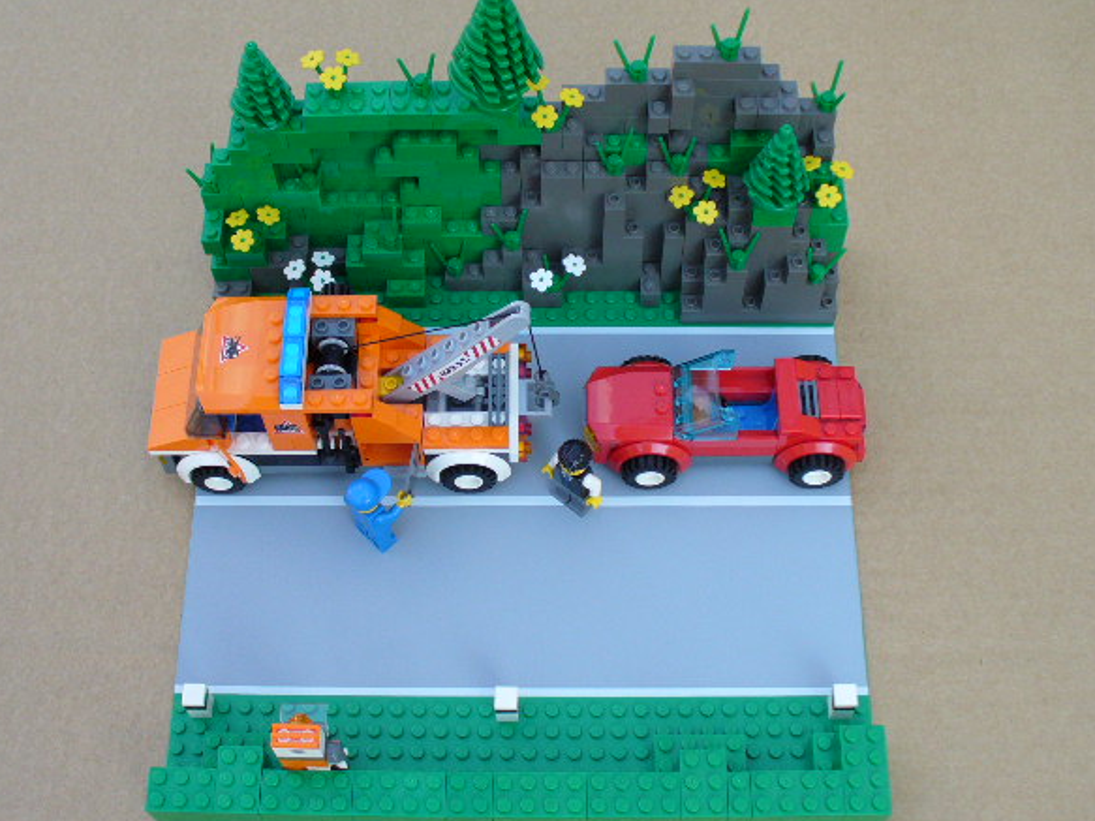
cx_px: 532
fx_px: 1423
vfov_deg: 32.2
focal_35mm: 45
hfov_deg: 42.1
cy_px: 404
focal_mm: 6.1
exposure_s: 1/400
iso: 80
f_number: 2.8
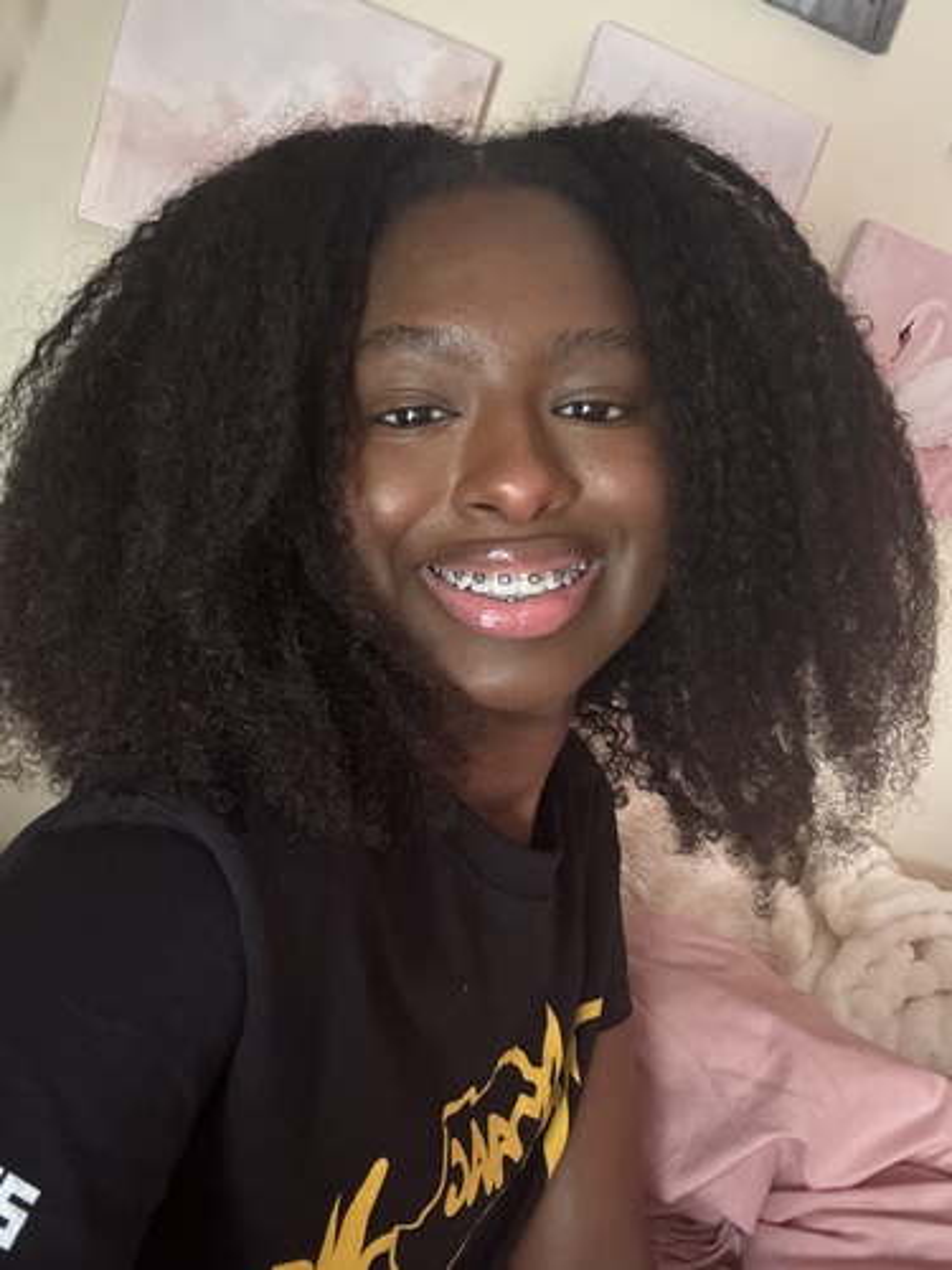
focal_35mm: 30
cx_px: 476
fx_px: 1100
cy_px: 635
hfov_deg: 46.8
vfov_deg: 60.0
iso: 1000
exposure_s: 1/15
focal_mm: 2.69
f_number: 1.9
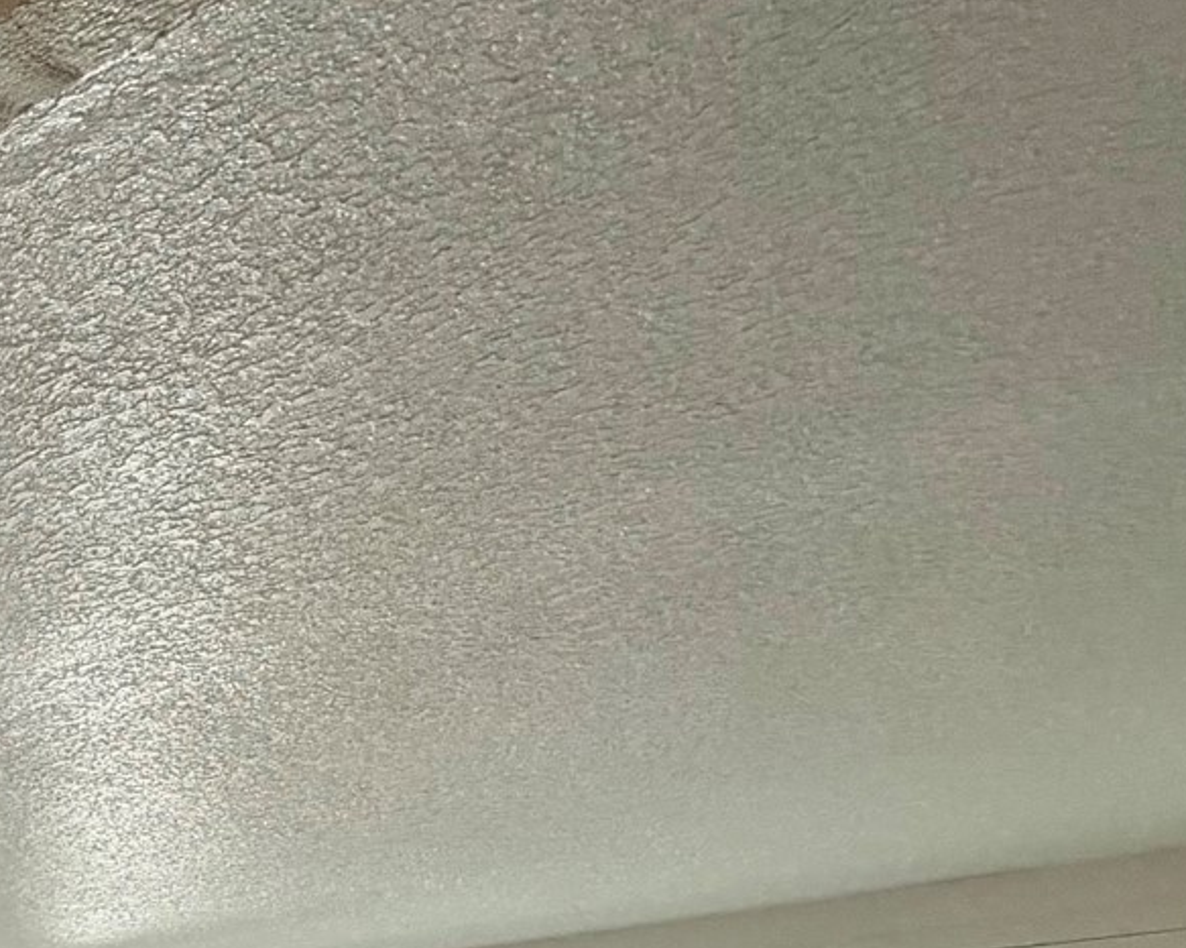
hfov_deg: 29.3
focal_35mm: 48
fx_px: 1684
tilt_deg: -10.2
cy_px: 1548
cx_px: -446
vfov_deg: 23.0
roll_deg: +0.7
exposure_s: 1/120
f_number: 2.2
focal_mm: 2.22
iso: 160
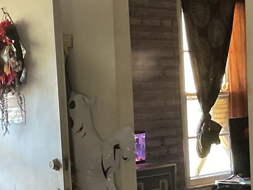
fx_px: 869
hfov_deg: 16.6
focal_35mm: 119
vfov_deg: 12.2
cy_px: 205
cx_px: 121
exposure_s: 1/40
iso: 320
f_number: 1.8
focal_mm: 3
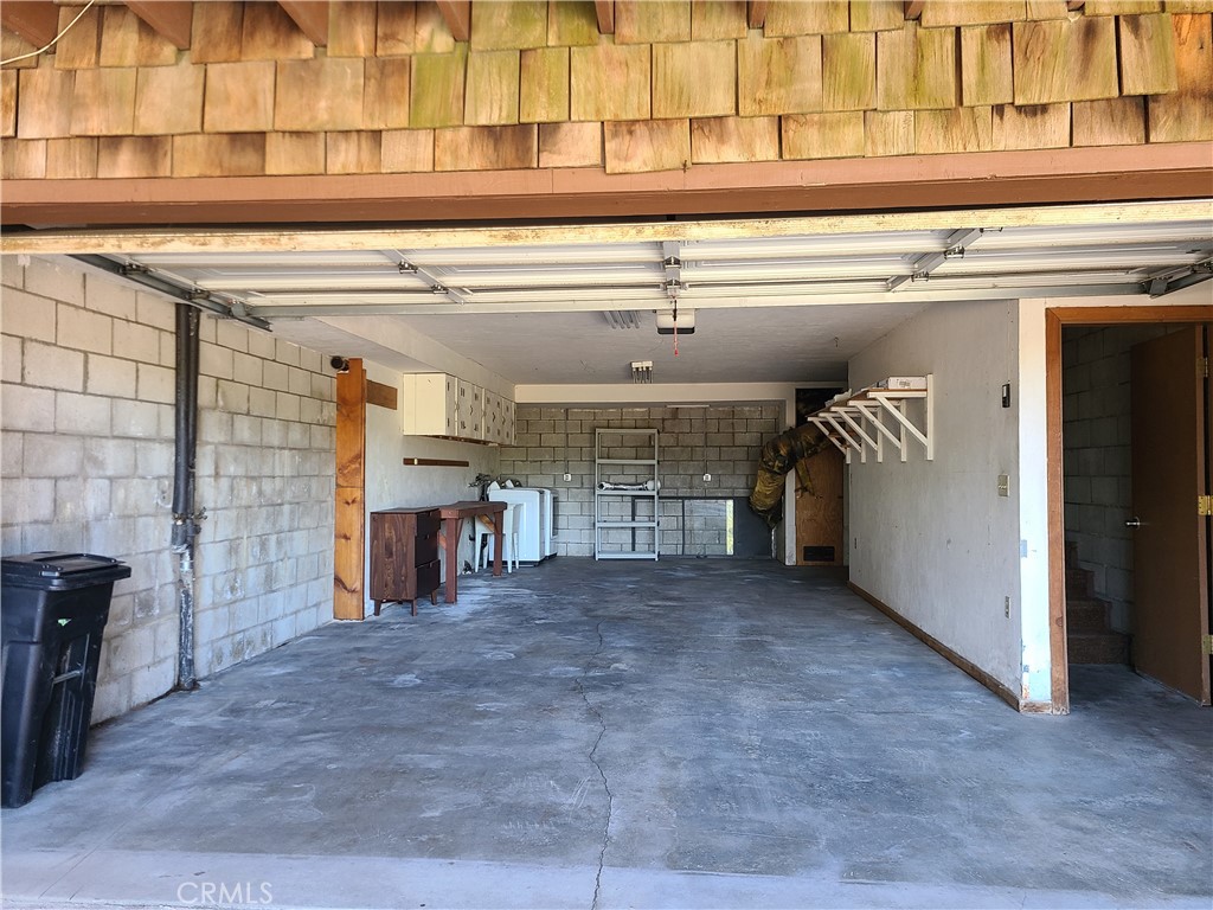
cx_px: 606
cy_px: 455
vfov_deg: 53.1
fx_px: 911
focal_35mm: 26
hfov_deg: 67.3
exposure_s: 1/60
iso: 160
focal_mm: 5.4
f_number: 1.8
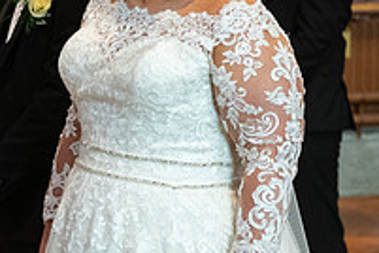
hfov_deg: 11.9
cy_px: 46
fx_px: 1821
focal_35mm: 173
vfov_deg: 7.9
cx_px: 198
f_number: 3.5
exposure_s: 1/160
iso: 1250
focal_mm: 60
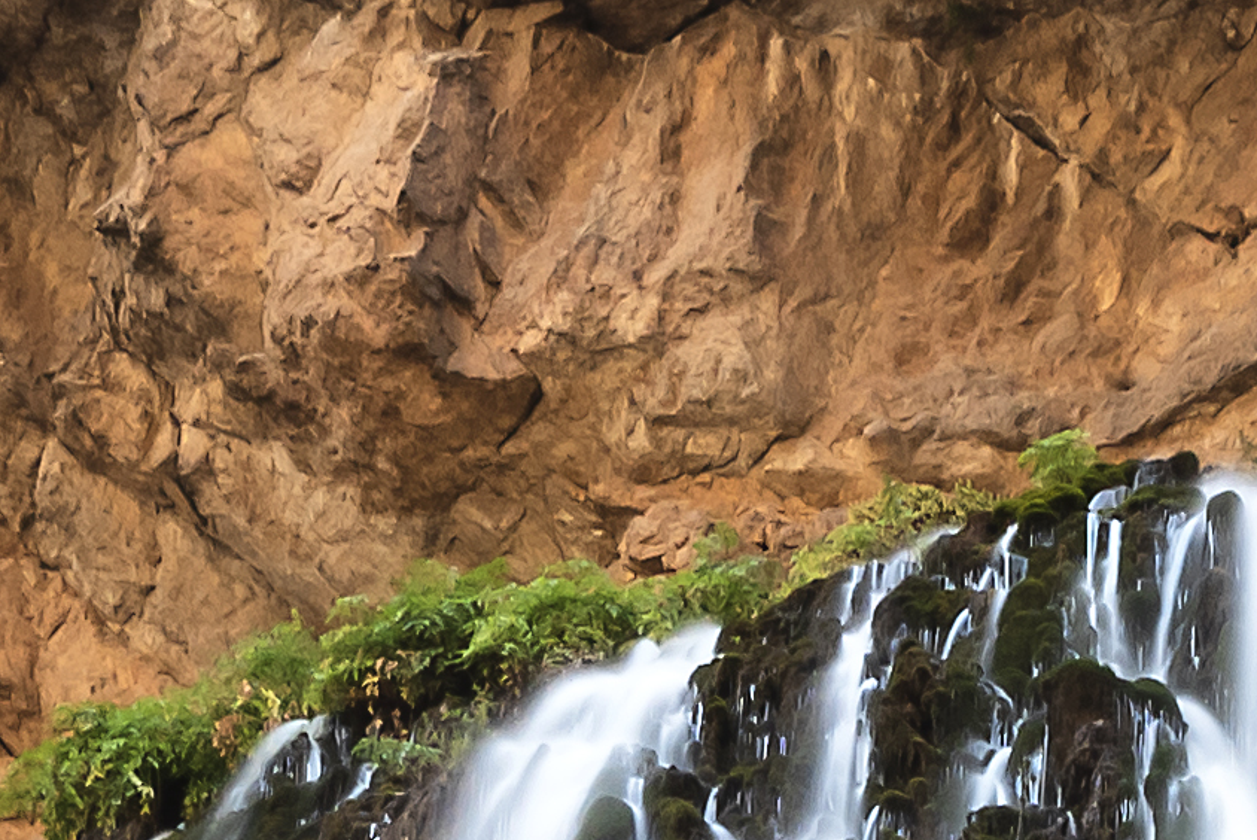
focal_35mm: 114
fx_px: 3983
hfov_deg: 17.5
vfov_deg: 9.1
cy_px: 2685
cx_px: 1293
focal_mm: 16
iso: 400
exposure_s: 25
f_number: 13
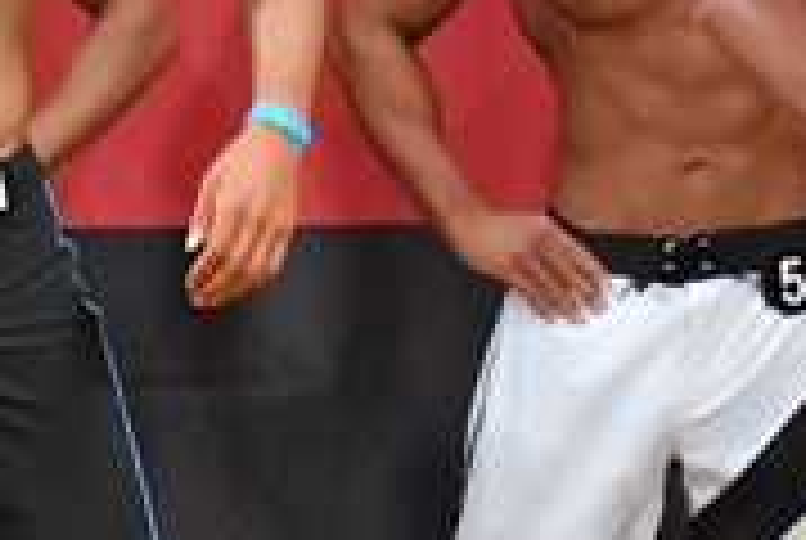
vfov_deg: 1.3
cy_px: 333
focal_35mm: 1101
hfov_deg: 1.9
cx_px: 484
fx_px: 24691
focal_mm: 170
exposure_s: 1/400
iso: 10000
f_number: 5.6
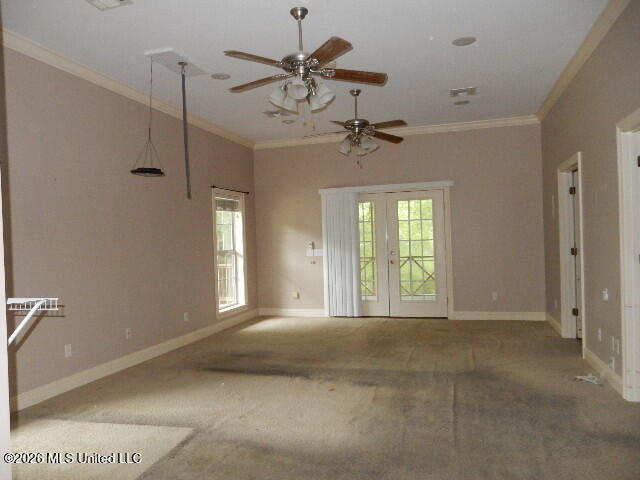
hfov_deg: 69.4
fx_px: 462
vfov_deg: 54.9
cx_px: 320
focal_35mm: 25
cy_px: 240
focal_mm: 4.5
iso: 500
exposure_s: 1/30
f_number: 3.7
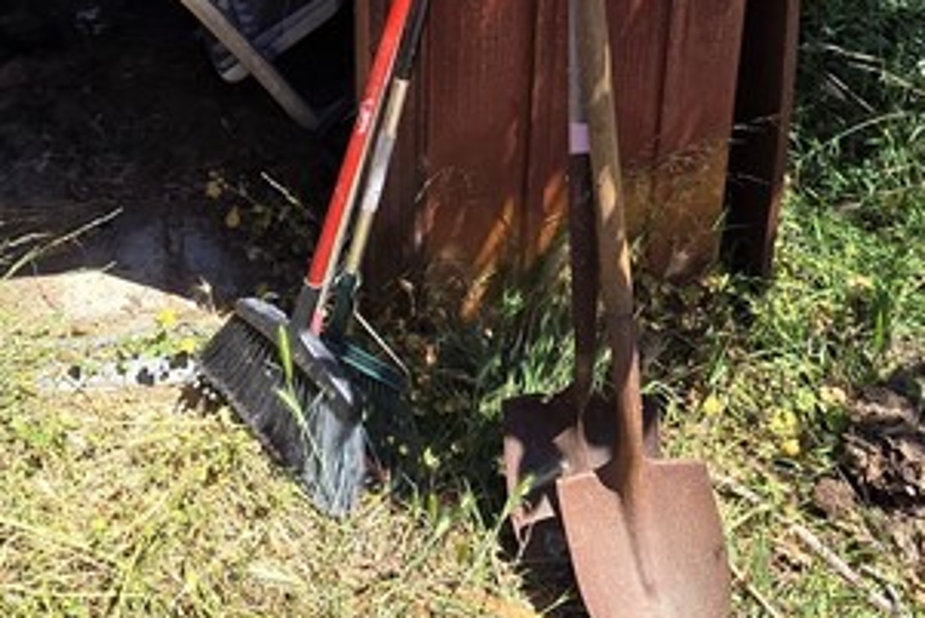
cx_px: 292
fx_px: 1182
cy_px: -108
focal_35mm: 46
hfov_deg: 42.0
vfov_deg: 26.3
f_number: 2.2
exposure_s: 1/997
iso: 50
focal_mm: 2.2
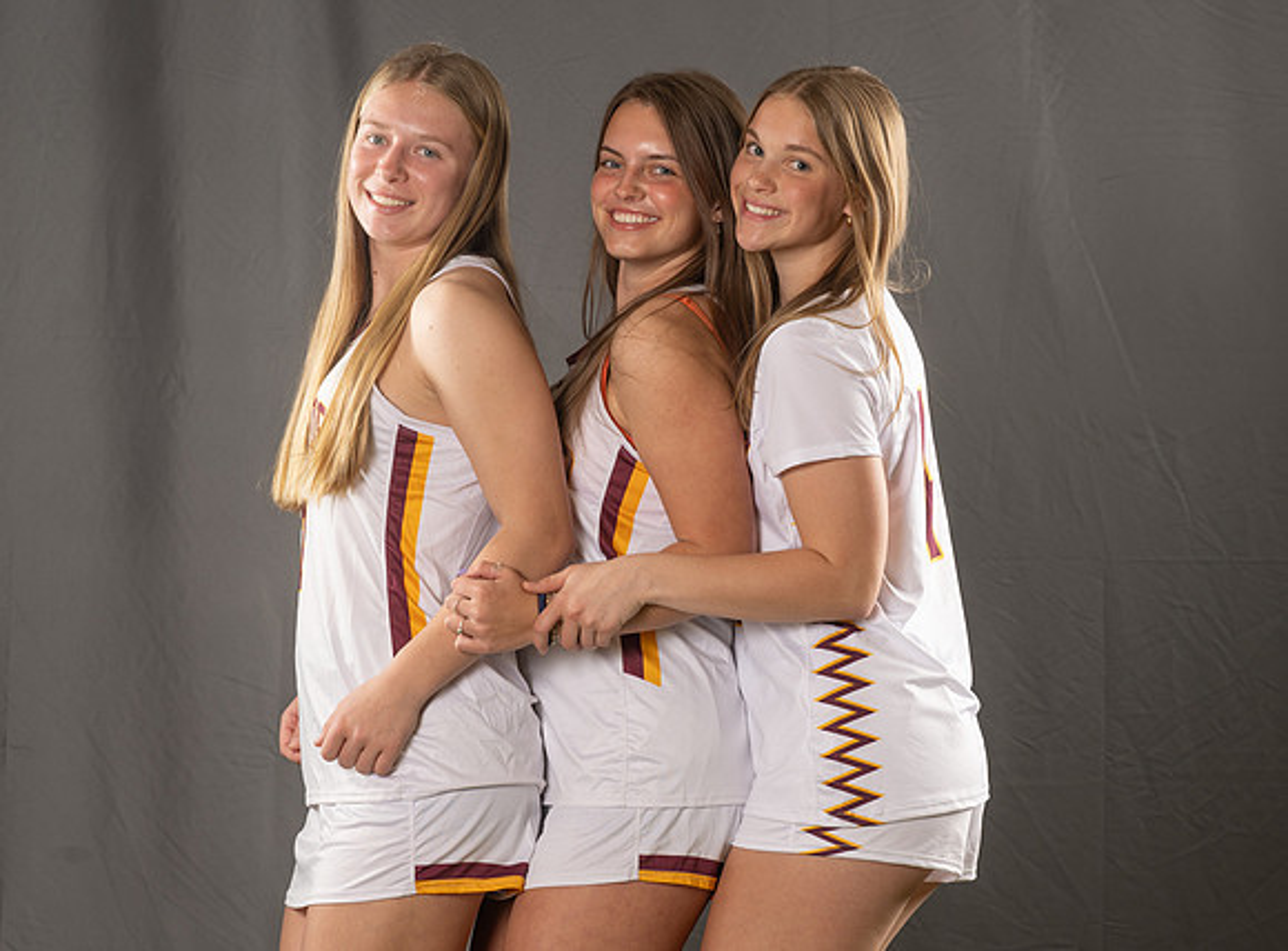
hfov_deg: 10.7
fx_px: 6905
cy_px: 468
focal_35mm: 187
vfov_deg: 7.9
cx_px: 729
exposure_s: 1/160
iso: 125
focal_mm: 130
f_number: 5.6
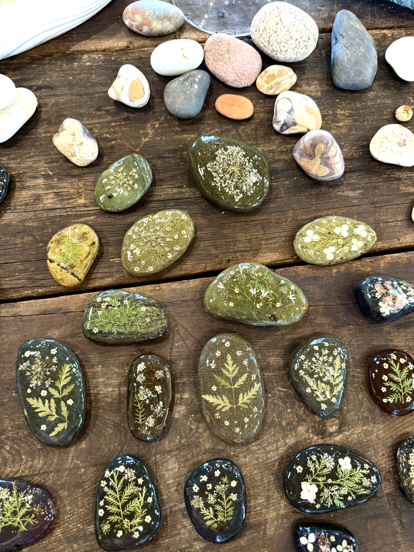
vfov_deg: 71.6
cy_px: 276
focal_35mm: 24
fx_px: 383
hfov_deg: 56.8
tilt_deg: -74.3
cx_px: 207
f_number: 1.78
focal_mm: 6.76
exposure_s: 1/60
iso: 500
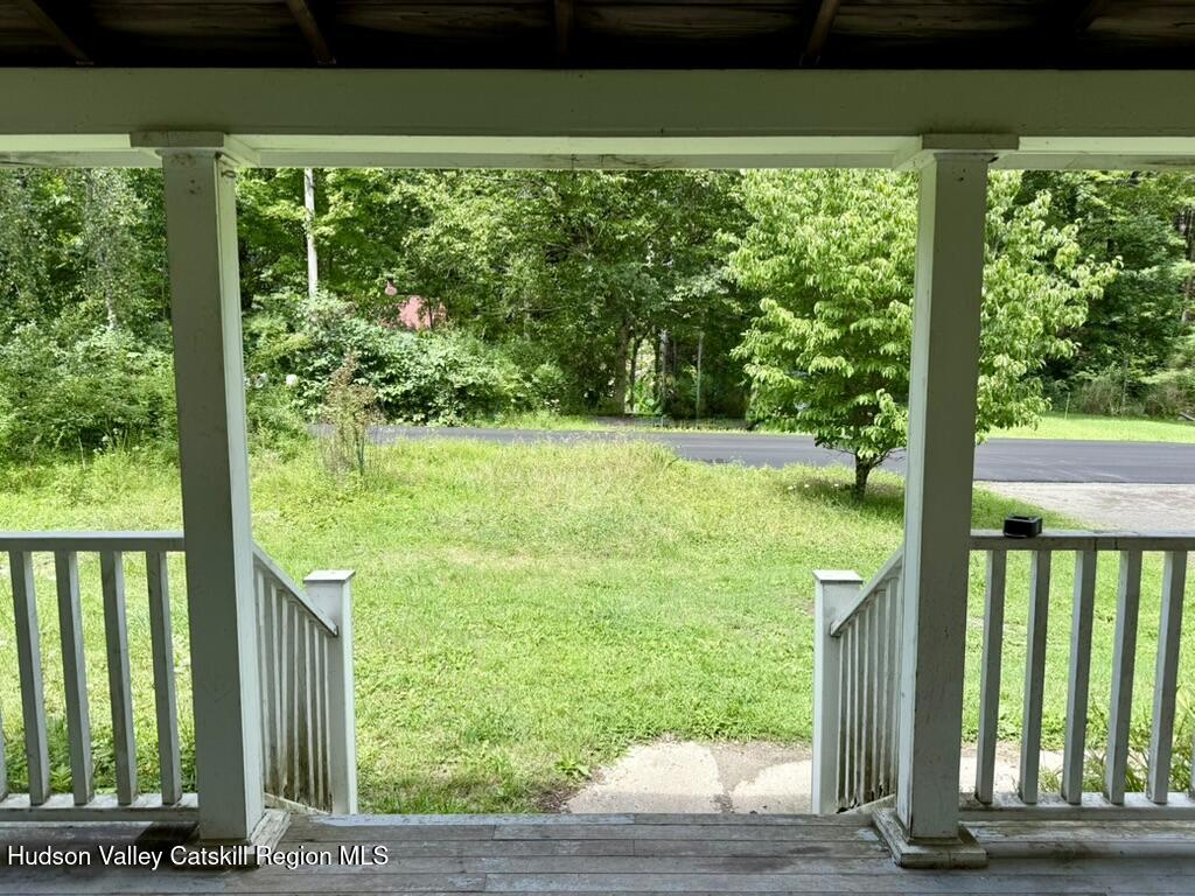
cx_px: 598
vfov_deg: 56.8
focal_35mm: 24
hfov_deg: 71.6
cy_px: 448
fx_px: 829
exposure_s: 1/1250
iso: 80
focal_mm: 6.76
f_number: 1.78
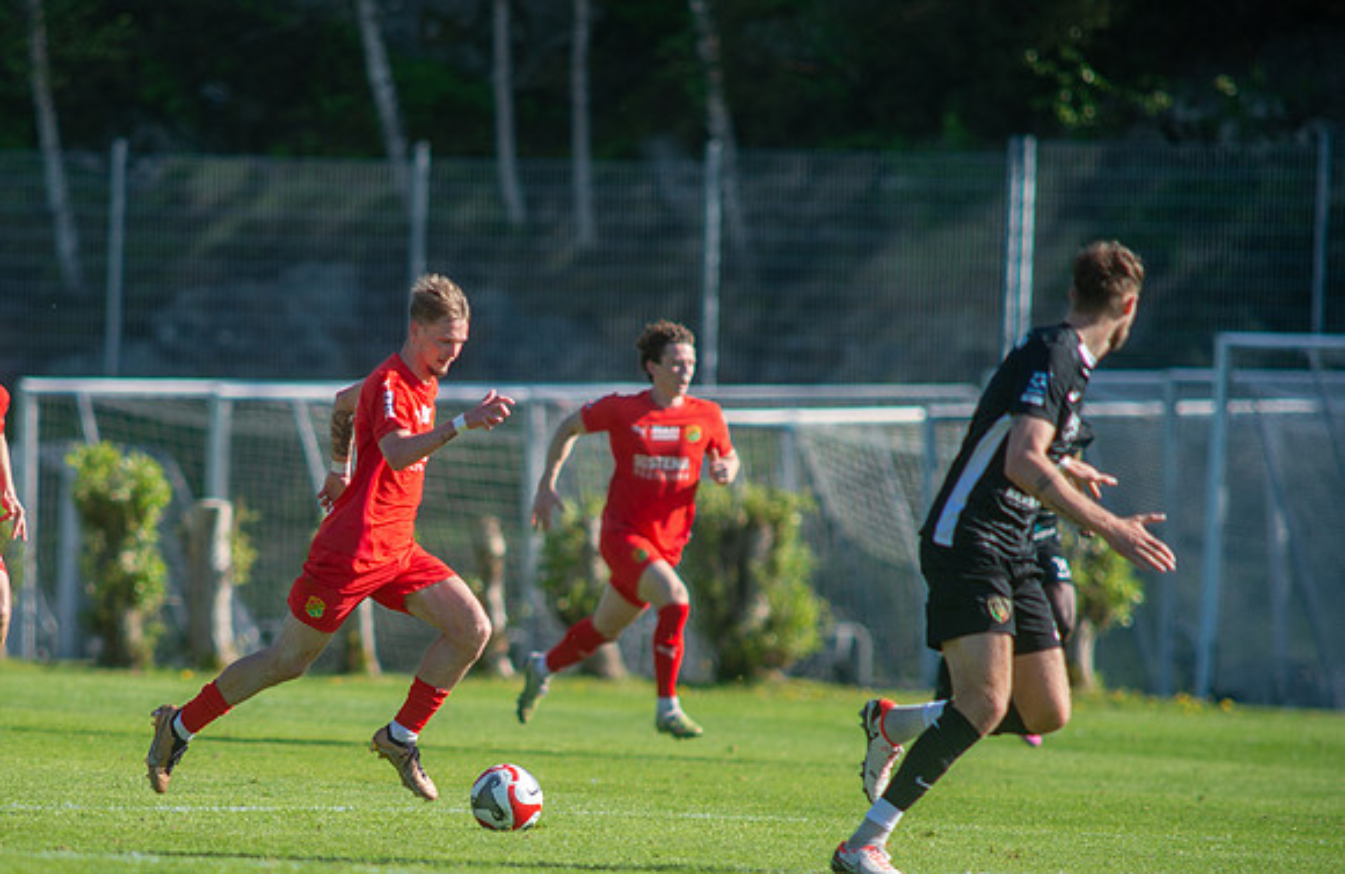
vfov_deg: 2.2
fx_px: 23069
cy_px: 643
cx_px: 378
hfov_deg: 3.3
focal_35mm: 622
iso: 320
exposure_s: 1/1600
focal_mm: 420
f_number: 4
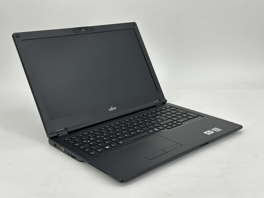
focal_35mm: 48
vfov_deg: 30.3
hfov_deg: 39.7
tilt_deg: -16.5
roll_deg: +0.8
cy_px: 99
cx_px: 132
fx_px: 366
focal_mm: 6.86
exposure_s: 1/354
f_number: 1.78
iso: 64
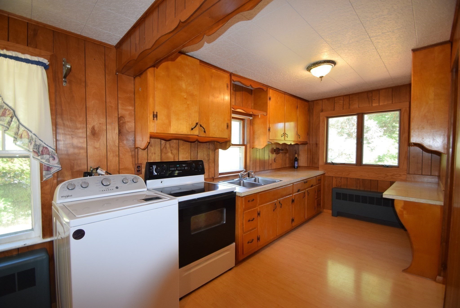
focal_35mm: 15
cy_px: 154
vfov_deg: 77.4
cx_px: 230
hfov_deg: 100.3
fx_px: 192
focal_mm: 10
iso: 800
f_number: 5
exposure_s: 1/100
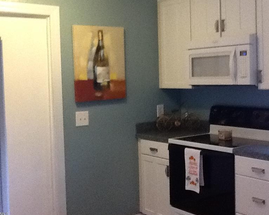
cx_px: 152
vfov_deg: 28.1
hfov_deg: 34.7
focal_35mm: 54
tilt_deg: -2.4
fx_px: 430
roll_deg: +0.6
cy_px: 97
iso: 250
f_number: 2.4
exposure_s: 1/30
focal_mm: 2.03
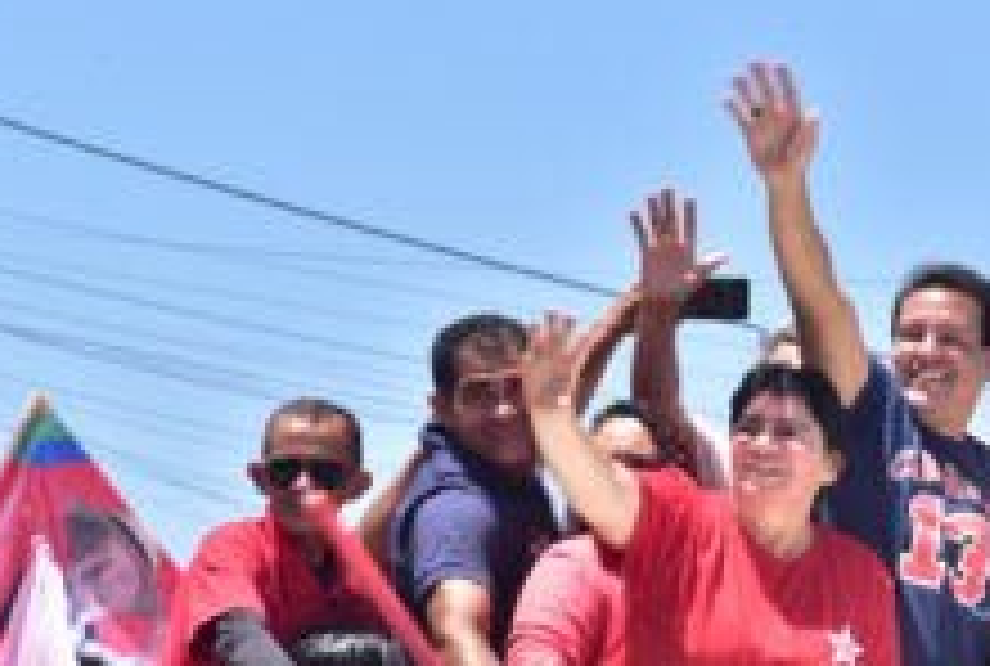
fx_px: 3502
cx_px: 842
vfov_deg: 10.9
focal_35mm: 127
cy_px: 405
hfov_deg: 15.9
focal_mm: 70
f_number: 22
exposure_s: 1/60
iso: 360
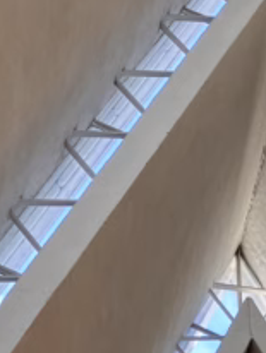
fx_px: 1421
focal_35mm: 139
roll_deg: +2.7
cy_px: 629
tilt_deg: +35.9
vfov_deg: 12.9
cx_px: 228
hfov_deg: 10.6
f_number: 1.8
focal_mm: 3.99
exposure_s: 1/100
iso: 50
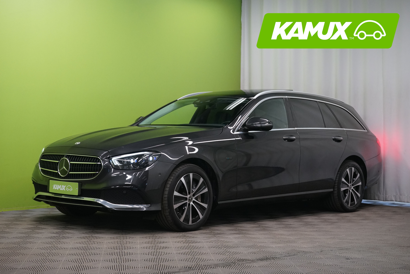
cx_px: 205
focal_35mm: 64
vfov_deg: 21.2
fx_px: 729
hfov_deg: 31.4
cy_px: 137
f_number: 9
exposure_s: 1/30
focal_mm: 64
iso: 2500
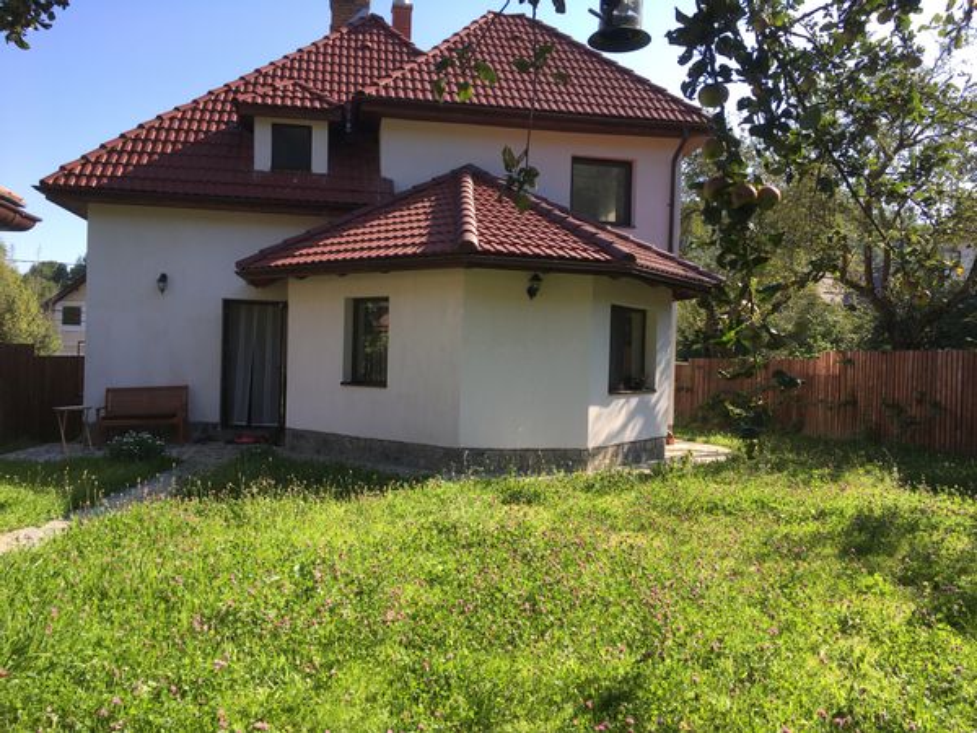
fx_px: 818
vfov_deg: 48.2
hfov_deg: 61.7
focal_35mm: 29
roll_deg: -1.6
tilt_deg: -1.0
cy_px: 366
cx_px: 488
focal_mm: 4.15
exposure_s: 1/569
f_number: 2.2
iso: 25
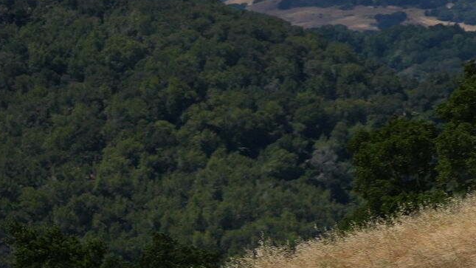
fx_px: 4431
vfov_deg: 3.5
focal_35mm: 351
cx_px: 1516
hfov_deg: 5.7
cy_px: -58
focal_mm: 50
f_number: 4.5
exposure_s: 1/1000
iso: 100
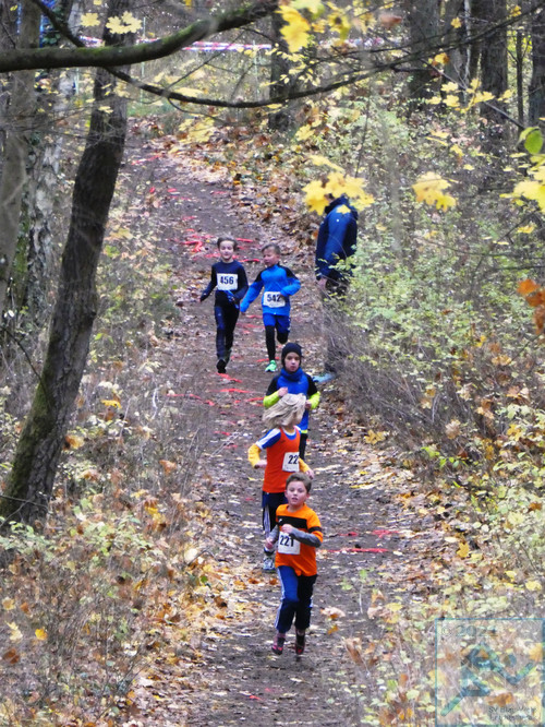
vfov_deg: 2.8
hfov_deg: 2.1
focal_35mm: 720
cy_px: 364
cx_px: 272
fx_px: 15105
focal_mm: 129
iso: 1600
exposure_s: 1/125
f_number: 6.4
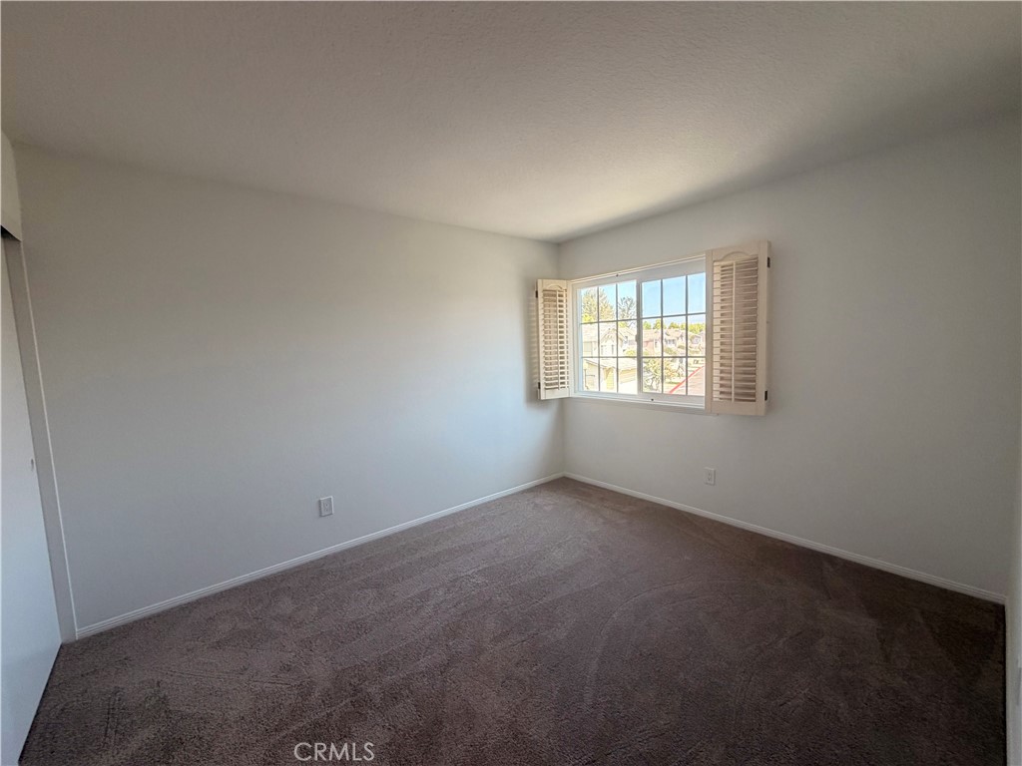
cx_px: 511
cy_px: 383
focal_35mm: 14
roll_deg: +2.1
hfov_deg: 102.1
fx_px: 413
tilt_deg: -3.2
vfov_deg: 85.7
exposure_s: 1/120
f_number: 2.2
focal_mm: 2.22
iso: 160
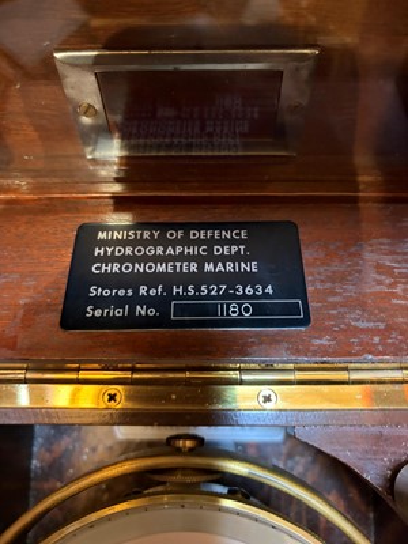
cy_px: 272
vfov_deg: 67.3
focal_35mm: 26
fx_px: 409
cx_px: 204
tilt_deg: -76.8
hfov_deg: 53.1
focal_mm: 5.96
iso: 500
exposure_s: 1/25
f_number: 1.6
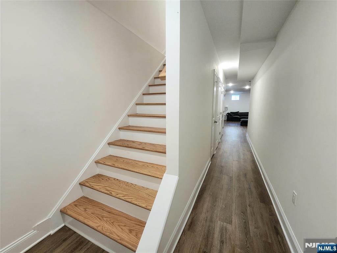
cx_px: 168
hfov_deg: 106.2
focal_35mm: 13
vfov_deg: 89.9
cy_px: 126
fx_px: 127
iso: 320
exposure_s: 1/60.2
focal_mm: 2.2
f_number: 2.2
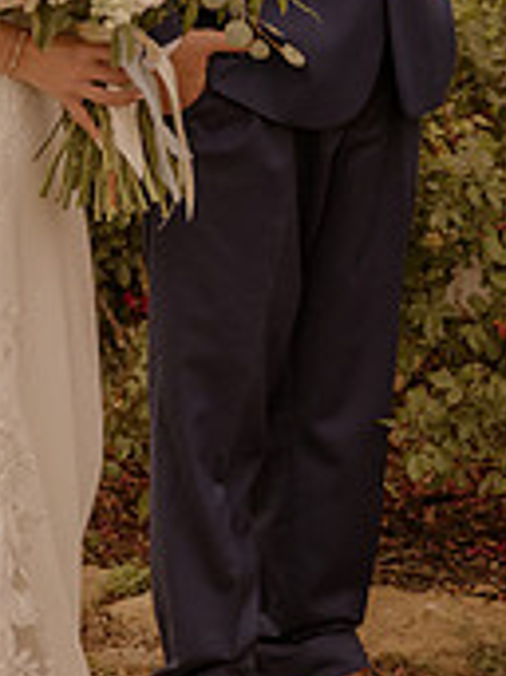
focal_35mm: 170
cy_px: -150
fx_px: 3317
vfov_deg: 11.4
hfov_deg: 8.7
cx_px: 0
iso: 1000
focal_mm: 45
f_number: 3.2
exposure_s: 1/1250
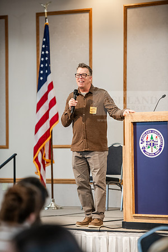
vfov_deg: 12.8
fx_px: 1120
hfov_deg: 8.6
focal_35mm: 160
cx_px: 84
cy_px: 126
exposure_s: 1/200
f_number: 3.2
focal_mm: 160
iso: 2000
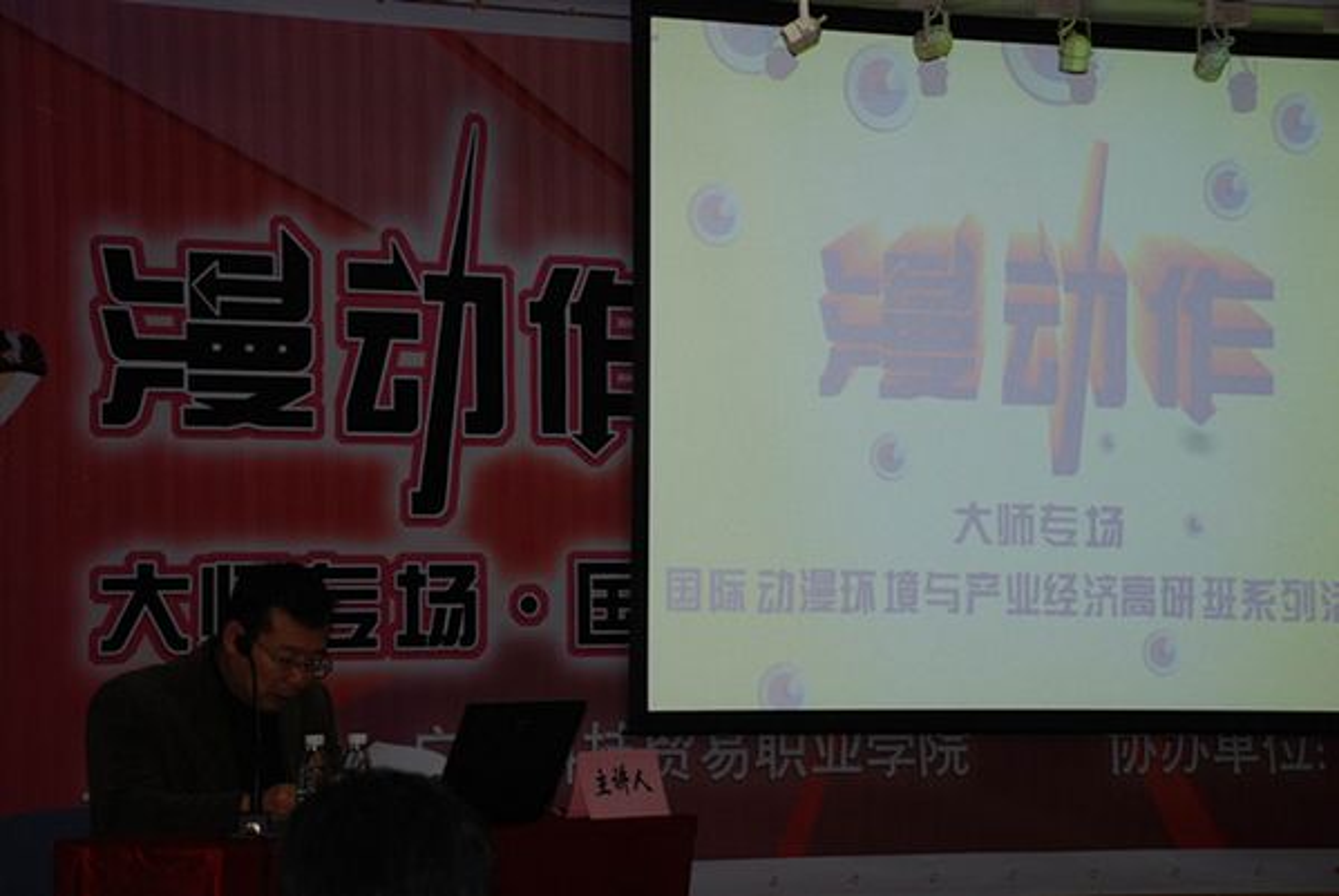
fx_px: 3910
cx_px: 670
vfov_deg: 13.1
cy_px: 448
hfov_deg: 19.4
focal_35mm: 105
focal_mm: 70
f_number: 5.6
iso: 200
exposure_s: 1/60
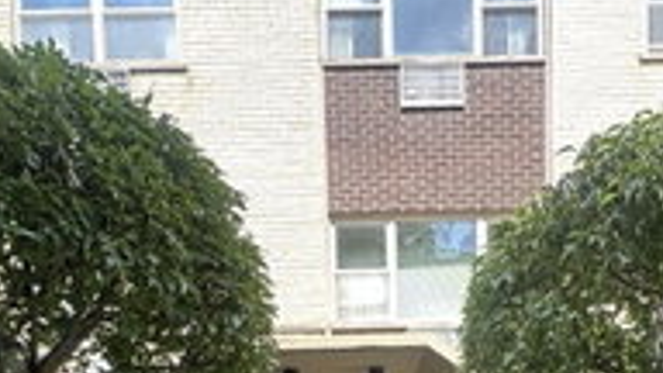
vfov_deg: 27.0
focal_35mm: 34
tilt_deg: -3.5
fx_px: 598
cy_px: 525
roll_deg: +1.0
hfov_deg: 57.9
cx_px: 368
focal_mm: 2.22
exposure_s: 1/114
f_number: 2.2
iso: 40
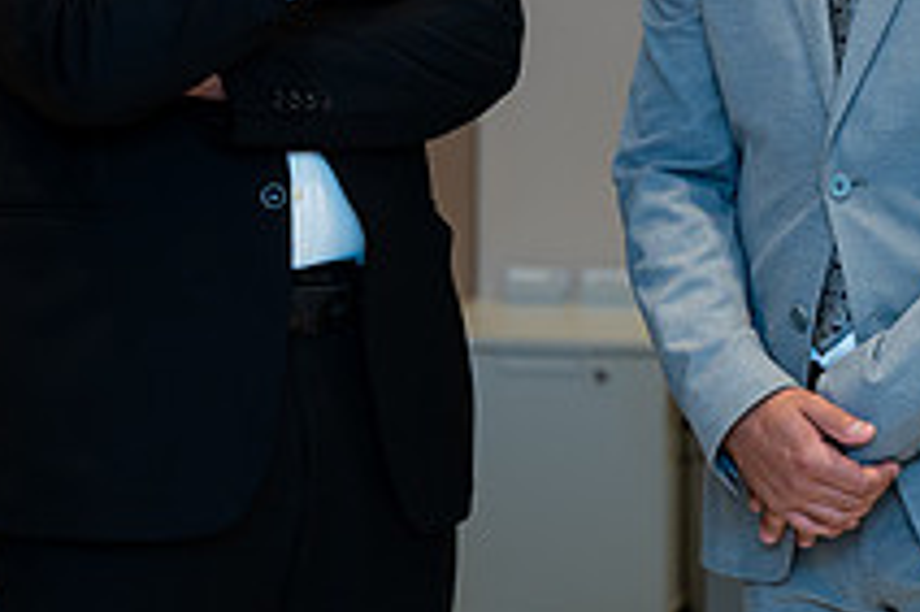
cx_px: 264
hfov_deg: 9.2
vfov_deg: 6.1
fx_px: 5694
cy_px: -154
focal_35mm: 223
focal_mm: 78
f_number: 3.2
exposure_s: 1/160
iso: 400
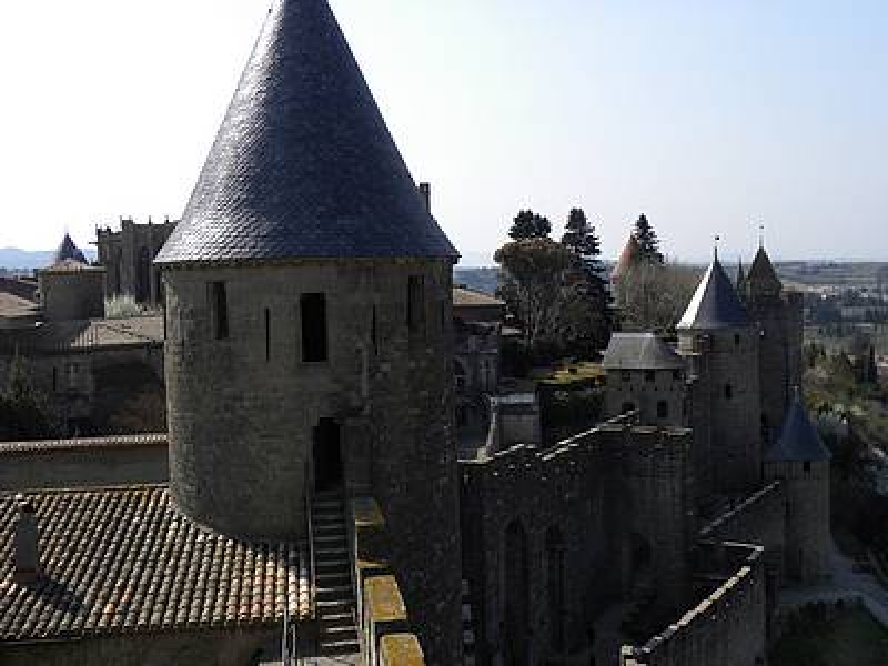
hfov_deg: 45.8
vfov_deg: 35.1
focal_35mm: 41
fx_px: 1052
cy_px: 333
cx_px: 444
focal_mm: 7.3
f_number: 6.3
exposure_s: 1/285
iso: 64
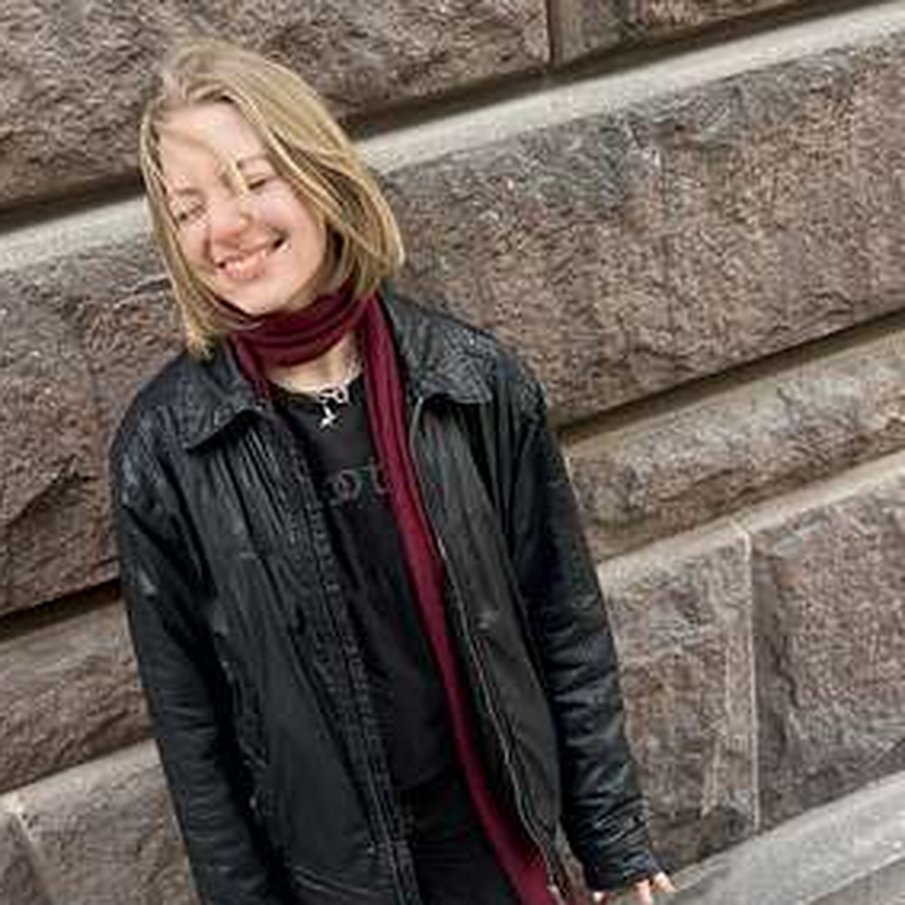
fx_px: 1154
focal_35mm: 39
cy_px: 636
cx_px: 355
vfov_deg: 42.0
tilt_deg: -28.2
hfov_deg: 42.6
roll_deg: +13.8
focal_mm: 5.7
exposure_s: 1/488
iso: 50
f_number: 1.5
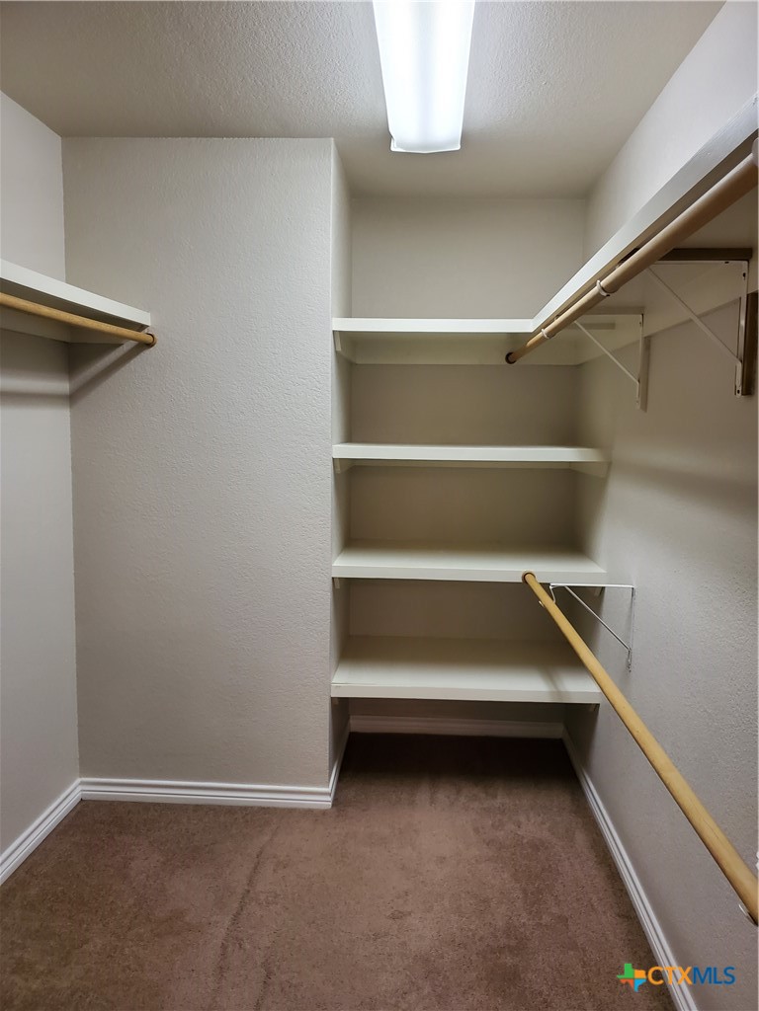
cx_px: 380
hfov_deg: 53.1
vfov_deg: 67.3
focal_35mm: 26
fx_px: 760
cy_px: 506
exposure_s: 1/59
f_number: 1.5
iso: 250
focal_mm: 4.3
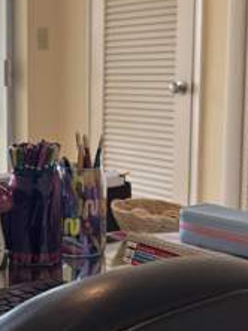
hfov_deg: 19.3
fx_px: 718
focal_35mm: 75
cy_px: 170
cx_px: 36
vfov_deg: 26.0
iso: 80
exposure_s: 1/60
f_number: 1.6
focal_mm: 5.96
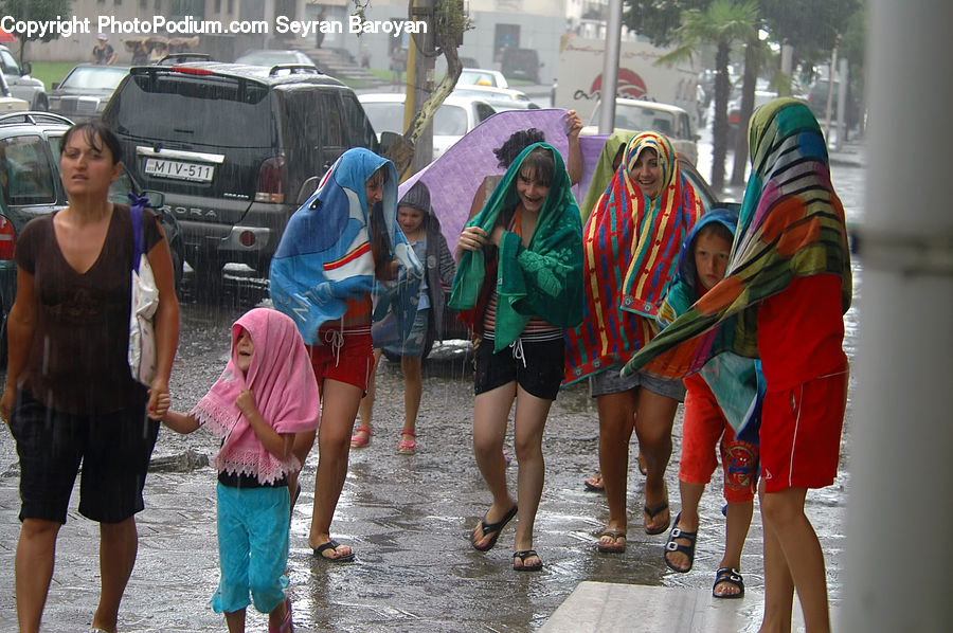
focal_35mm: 120
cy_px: 316
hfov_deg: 17.1
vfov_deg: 11.4
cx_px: 476
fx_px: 3173
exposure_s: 1/90
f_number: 4.8
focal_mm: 80
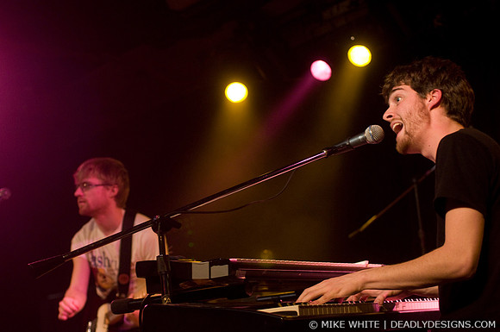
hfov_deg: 30.6
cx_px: 250
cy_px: 166
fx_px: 915
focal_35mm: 66
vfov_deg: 20.6
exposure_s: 1/80
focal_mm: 44
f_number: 2.8
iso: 1250
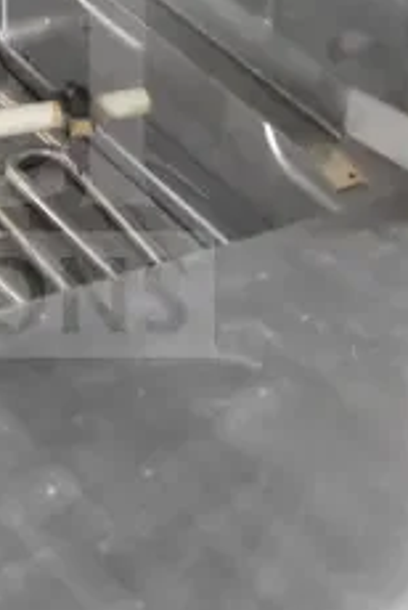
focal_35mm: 143
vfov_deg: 14.3
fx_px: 2424
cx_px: -85
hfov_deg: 9.5
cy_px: 147
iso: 6400
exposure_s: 1/100
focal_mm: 24
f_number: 5
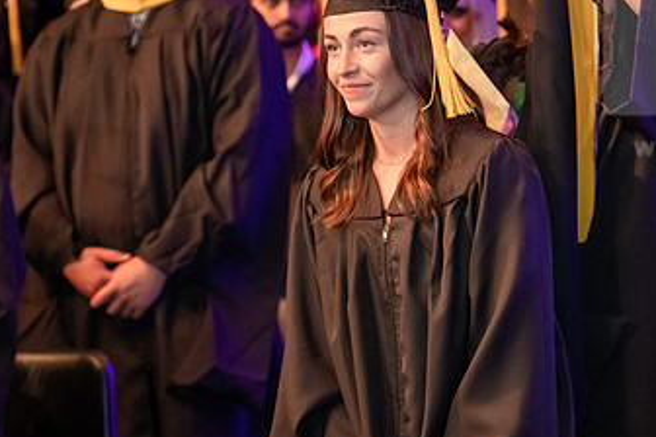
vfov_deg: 8.1
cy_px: 188
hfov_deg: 12.1
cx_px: 545
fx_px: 3079
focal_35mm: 169
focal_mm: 98
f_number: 3.2
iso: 4000
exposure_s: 1/200
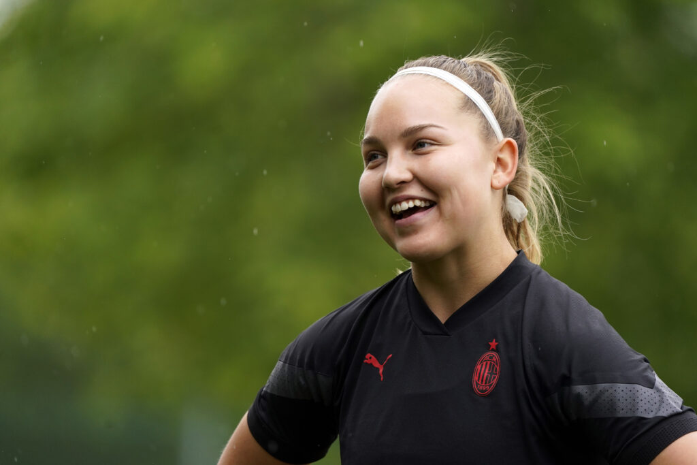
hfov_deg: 3.6
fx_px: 10940
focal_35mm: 565
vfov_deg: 2.4
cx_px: 348
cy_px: 232
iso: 1250
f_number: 6.3
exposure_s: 1/1000
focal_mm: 565
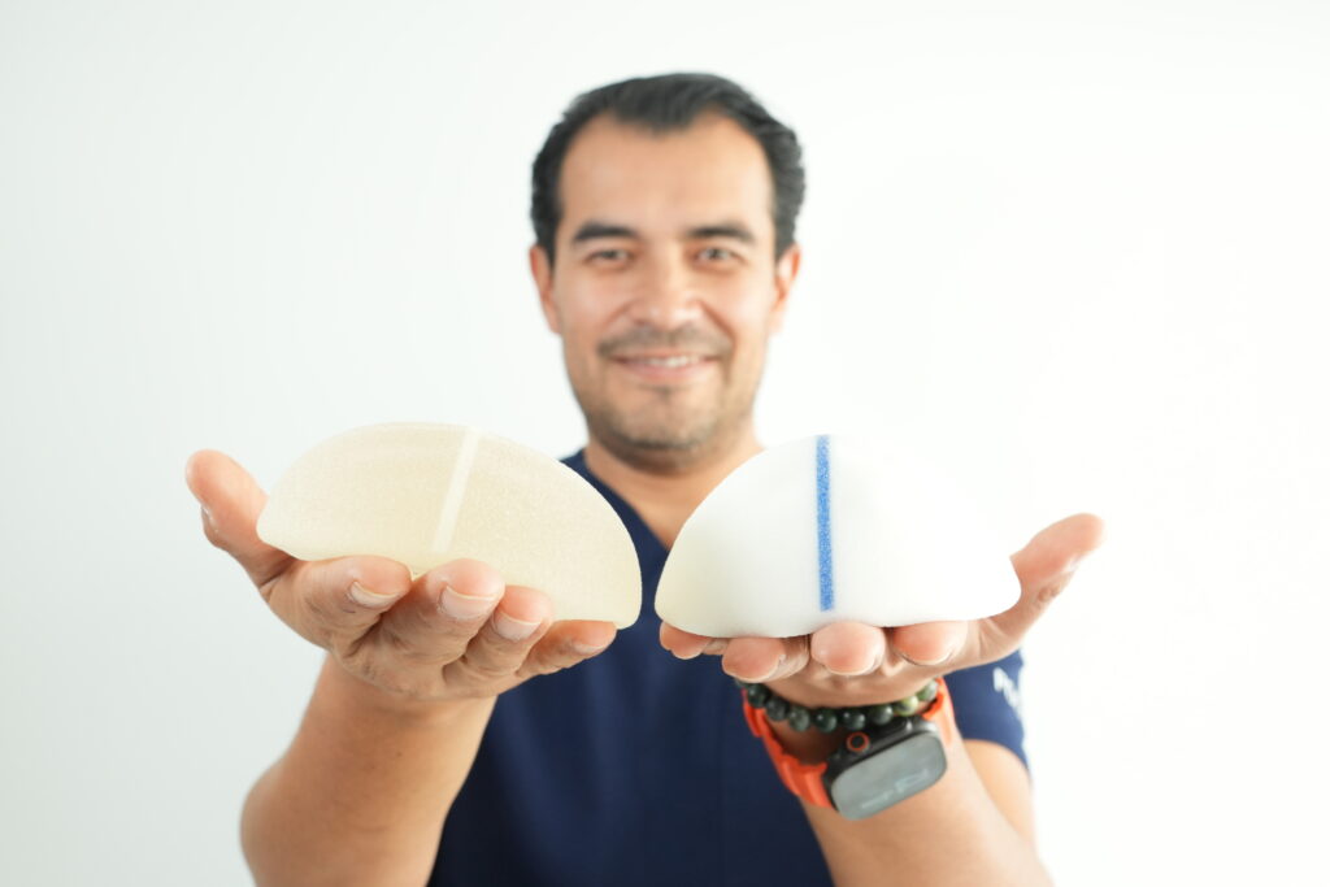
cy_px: 444
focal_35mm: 36
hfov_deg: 53.1
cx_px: 665
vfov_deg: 36.9
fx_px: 1330
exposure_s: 1/60
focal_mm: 24
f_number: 6.3
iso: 640
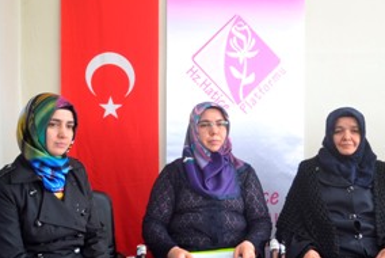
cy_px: 142
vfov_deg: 26.0
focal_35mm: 52
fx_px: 557
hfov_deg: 37.7
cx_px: 256
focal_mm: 22
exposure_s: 1/20
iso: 400
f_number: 3.8
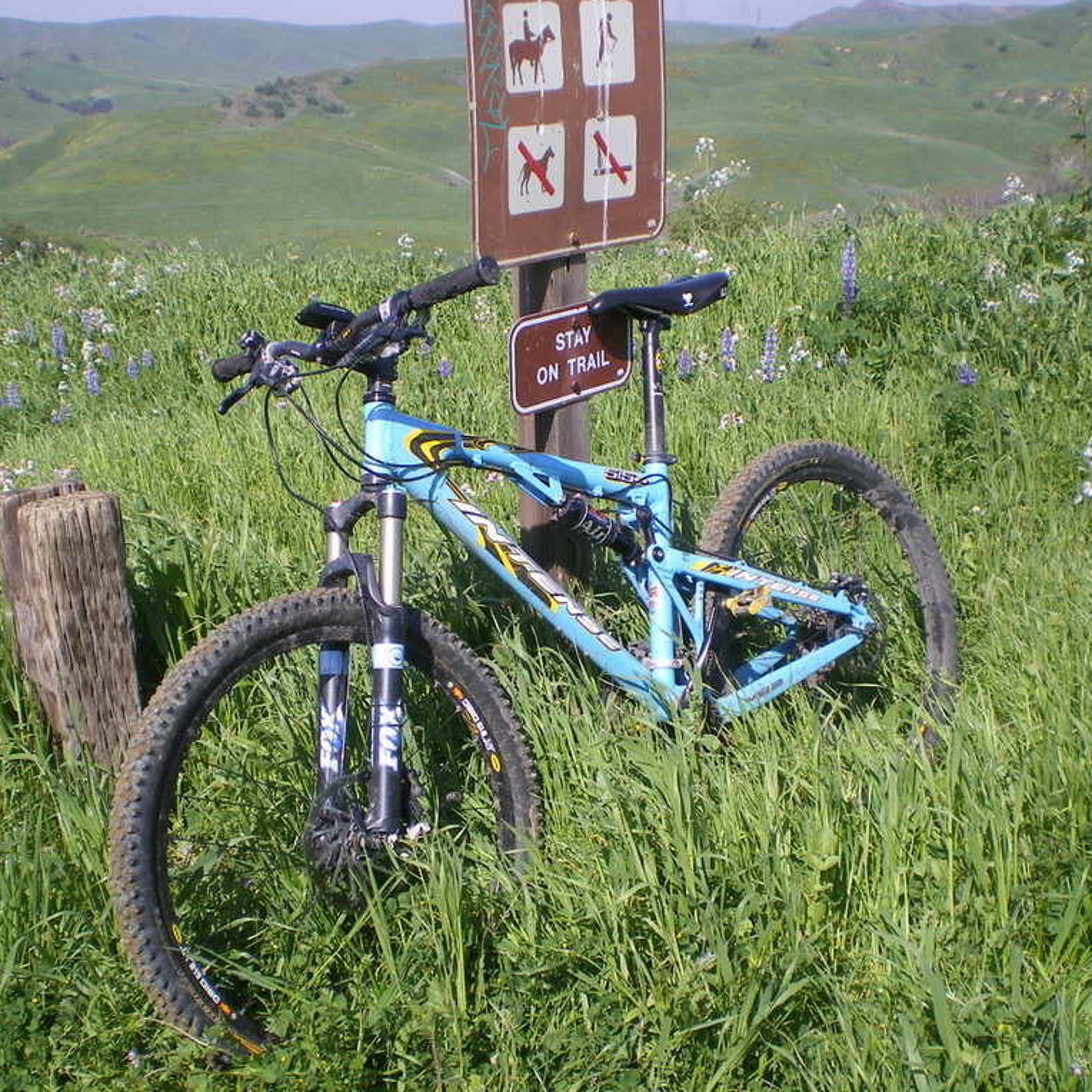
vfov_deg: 37.6
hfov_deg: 37.5
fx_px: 1606
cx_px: 487
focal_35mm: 45
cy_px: 545
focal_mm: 6.3
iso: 64
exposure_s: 1/250
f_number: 4.6
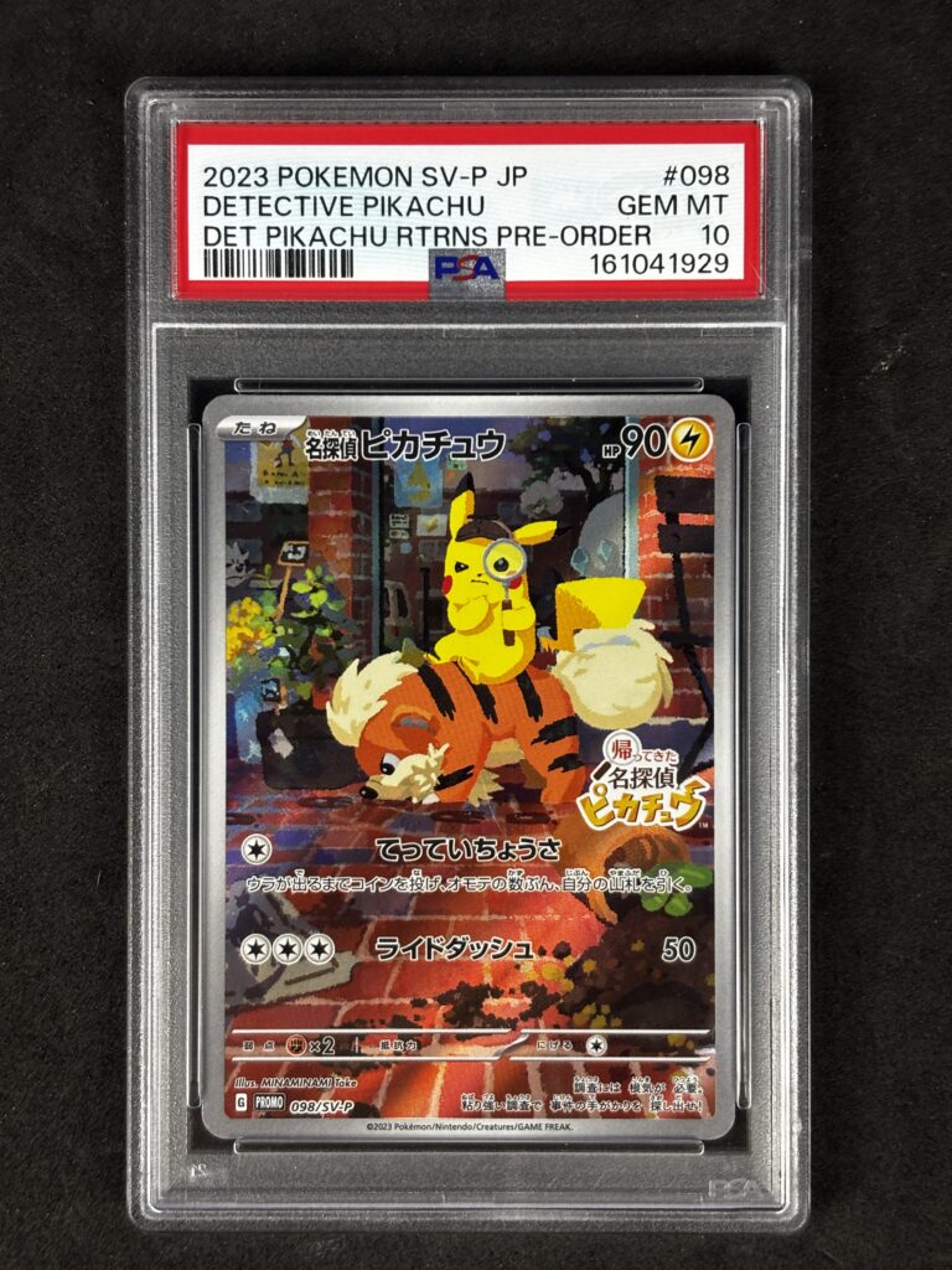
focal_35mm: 52
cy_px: 635
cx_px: 476
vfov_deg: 36.8
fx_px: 1907
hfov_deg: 28.0
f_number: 1.6
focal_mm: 5.96
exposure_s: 1/60
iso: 80
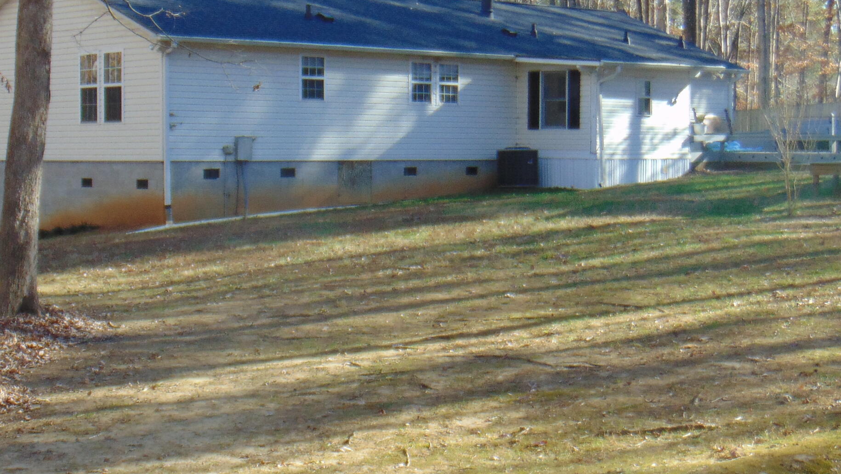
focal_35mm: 75
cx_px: 410
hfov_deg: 28.2
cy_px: 208
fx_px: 1673
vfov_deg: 16.1
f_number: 3.3
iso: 80
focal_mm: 7.6
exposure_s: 1/250
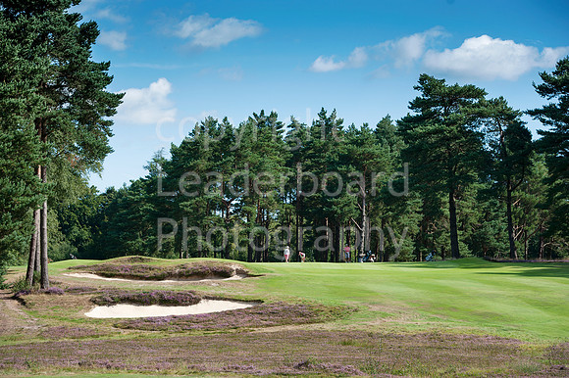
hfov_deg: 20.0
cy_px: 189
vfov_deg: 13.4
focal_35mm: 102
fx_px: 1611
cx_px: 284
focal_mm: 102
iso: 200
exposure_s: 1/1000
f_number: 5.6
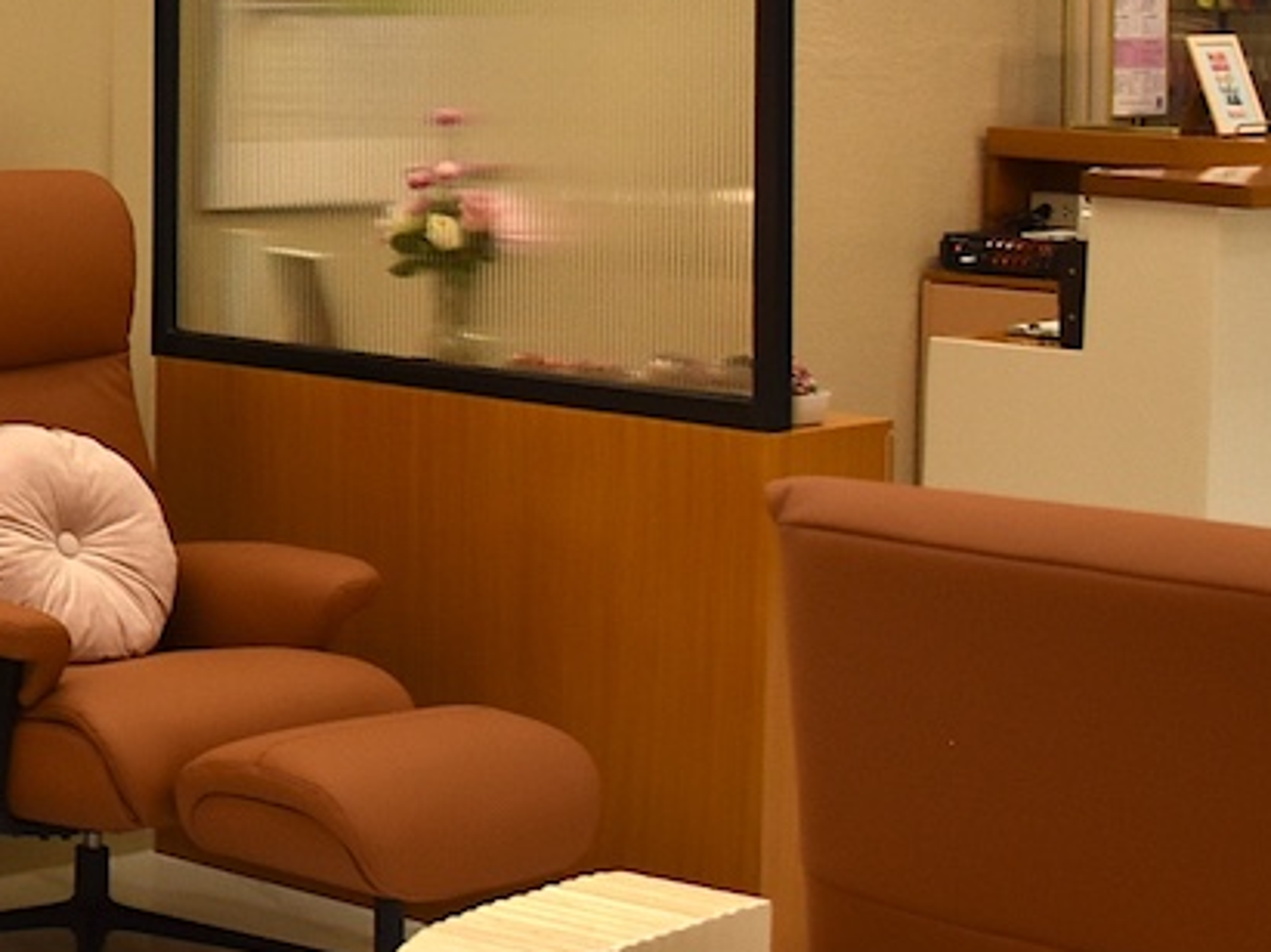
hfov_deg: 16.4
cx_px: -724
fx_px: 3964
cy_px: -17
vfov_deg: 13.5
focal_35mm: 108
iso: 400
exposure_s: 1/100
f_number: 5
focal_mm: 20
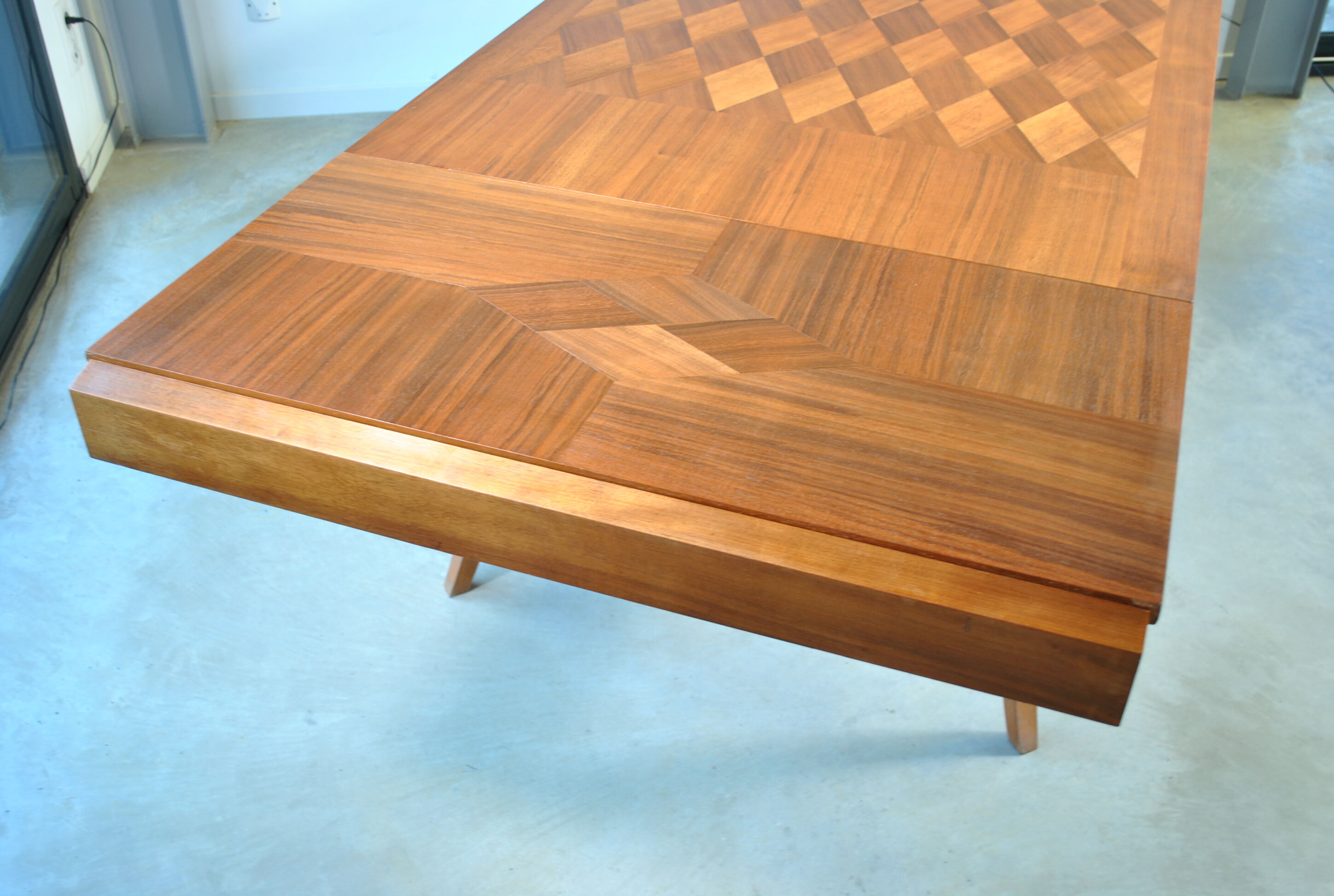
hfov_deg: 53.0
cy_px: 448
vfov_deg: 37.0
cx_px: 667
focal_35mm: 36
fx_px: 1337
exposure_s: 1/13
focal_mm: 24
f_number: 4.5
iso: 200
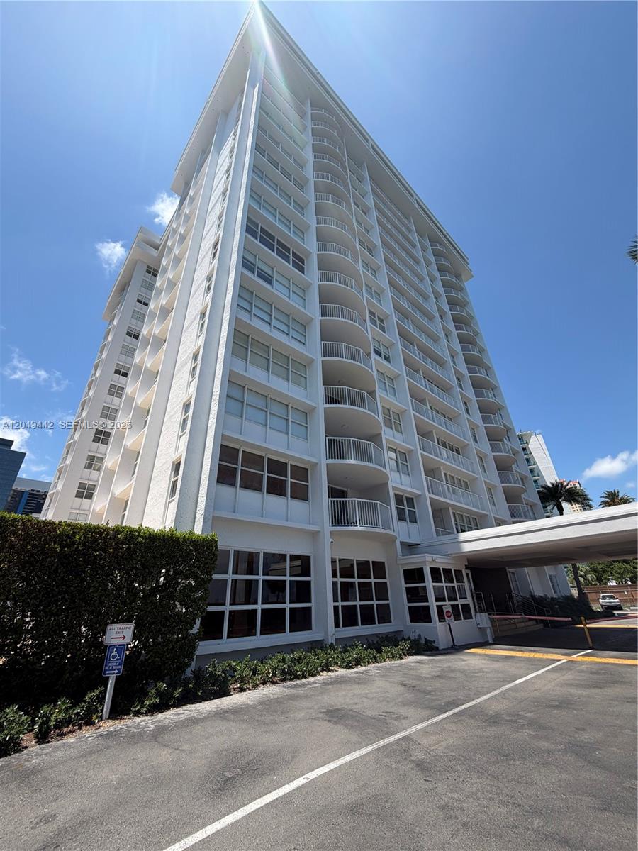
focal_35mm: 14
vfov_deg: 102.1
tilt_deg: +29.3
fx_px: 344
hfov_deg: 85.7
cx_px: 319
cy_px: 426
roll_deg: +2.9
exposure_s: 1/770
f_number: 2.2
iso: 20
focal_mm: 2.22
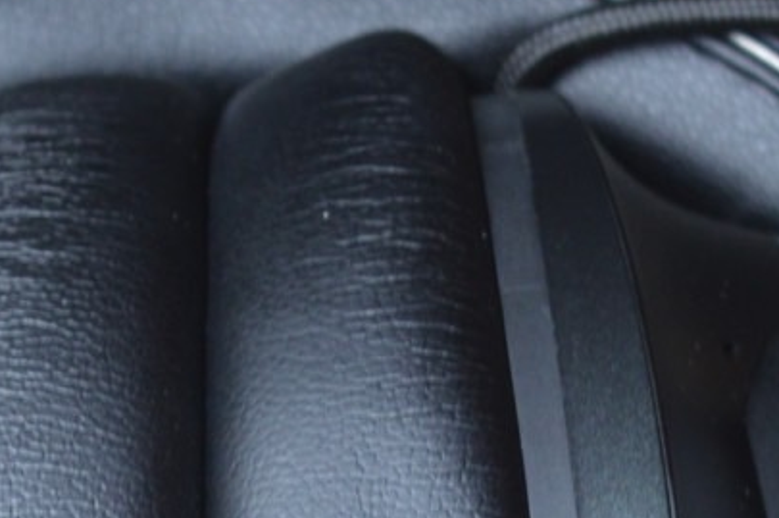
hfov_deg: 6.0
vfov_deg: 4.0
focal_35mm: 341
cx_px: 212
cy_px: 913
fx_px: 7370
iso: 400
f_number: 5
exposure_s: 1/40
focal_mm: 46
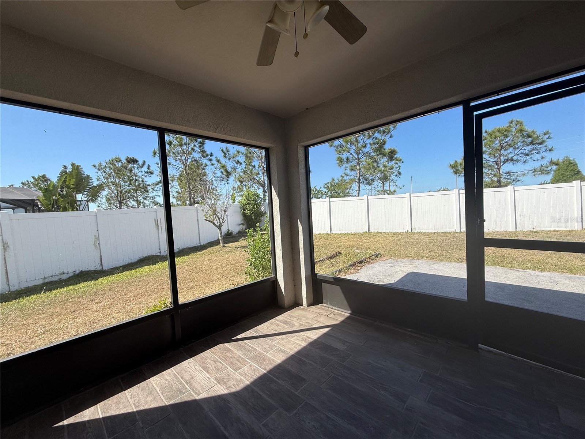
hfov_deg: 102.1
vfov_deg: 85.7
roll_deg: +3.2
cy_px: 220
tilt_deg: -2.4
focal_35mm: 14
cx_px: 292
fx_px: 237
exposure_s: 1/1087
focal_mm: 2.22
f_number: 2.2
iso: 50
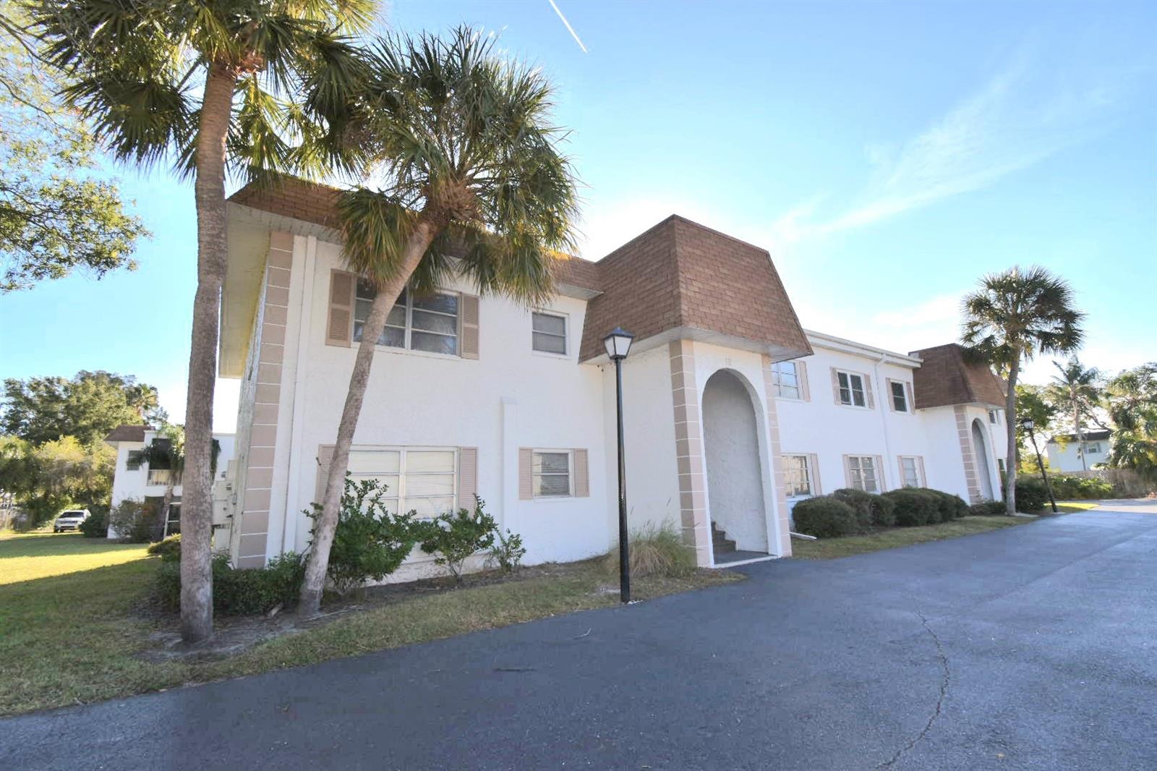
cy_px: 386
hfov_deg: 100.4
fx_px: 482
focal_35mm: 15
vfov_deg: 77.3
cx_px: 578
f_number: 9
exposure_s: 1/200
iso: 100
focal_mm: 10
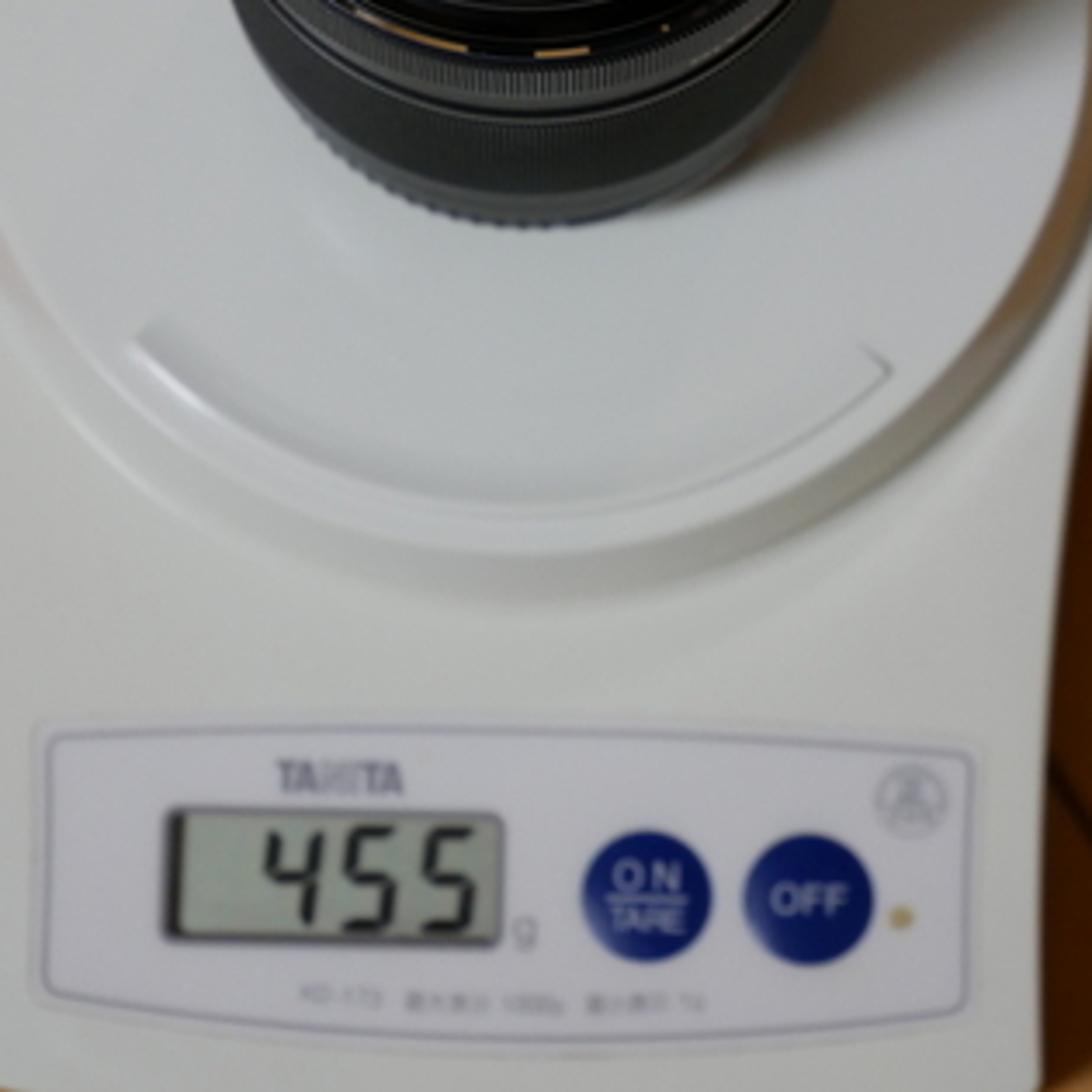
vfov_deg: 10.6
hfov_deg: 10.6
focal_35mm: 165
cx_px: 563
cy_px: 222
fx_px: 5889
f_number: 5.6
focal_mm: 49
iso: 800
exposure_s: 1/30
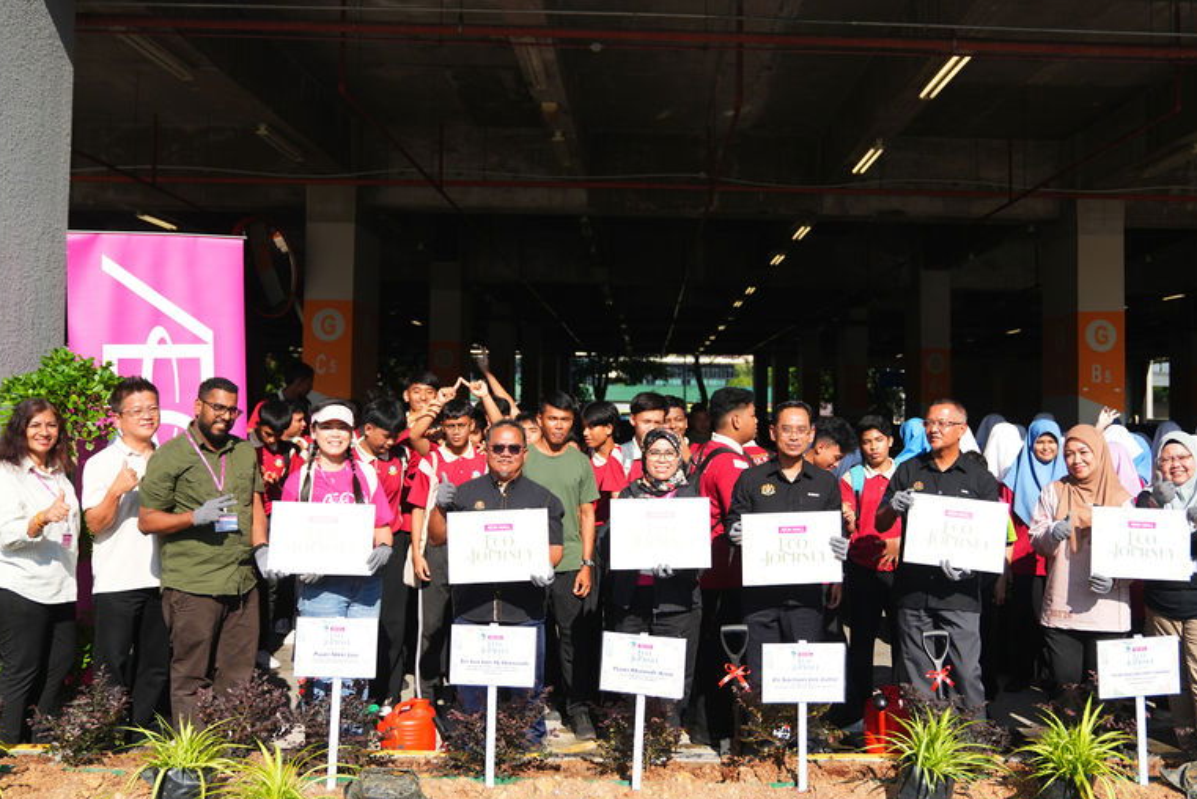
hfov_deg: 49.2
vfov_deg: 34.2
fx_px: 1297
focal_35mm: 39
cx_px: 716
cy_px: 361
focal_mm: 29
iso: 250
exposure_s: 1/5000
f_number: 2.8
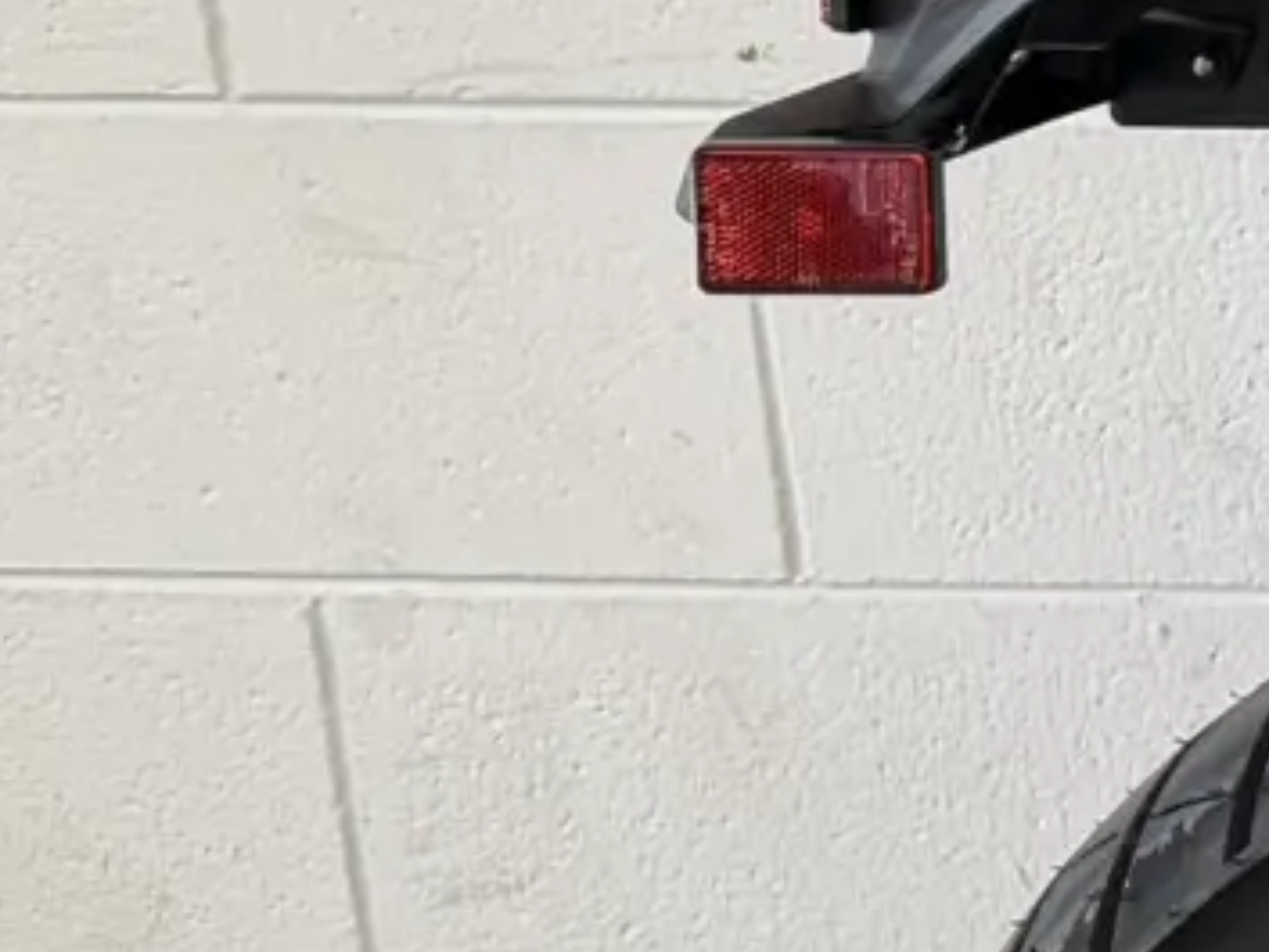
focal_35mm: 174
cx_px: 3911
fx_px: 6381
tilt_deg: -14.0
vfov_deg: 8.3
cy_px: -564
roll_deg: +0.6
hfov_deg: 9.0
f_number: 1.78
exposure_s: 1/121
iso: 100
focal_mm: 6.76
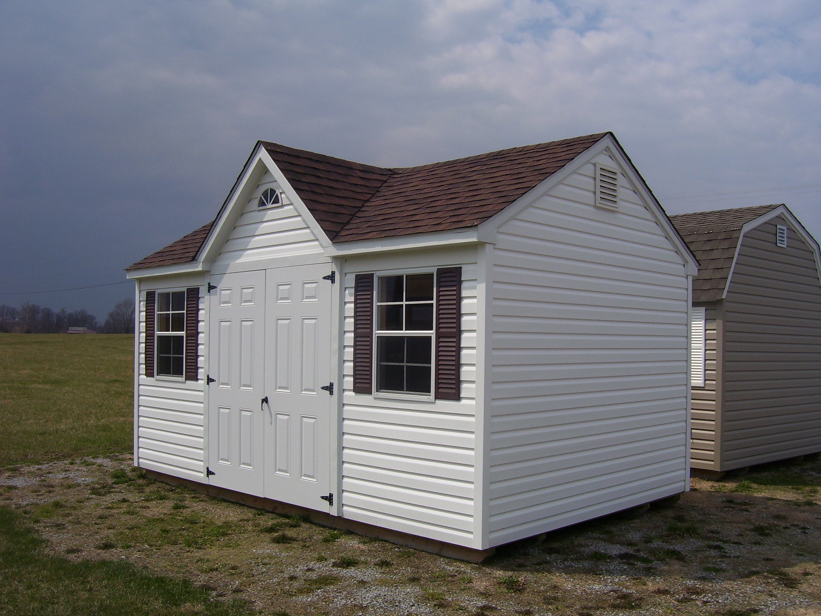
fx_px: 806
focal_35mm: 34
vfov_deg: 41.8
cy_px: 308
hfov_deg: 54.0
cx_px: 410
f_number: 4.8
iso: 80
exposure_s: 1/1500
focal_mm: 5.6
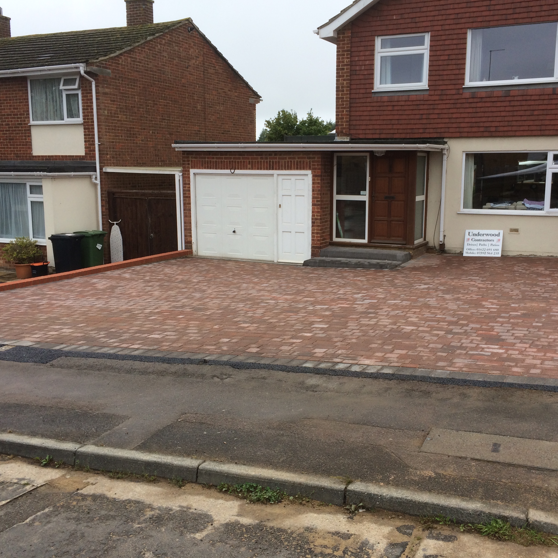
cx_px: 312
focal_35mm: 35
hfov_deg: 47.1
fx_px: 638
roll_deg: -0.8
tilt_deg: -10.1
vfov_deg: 47.2
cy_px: 275
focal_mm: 4.15
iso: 32
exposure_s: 1/214
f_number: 2.2
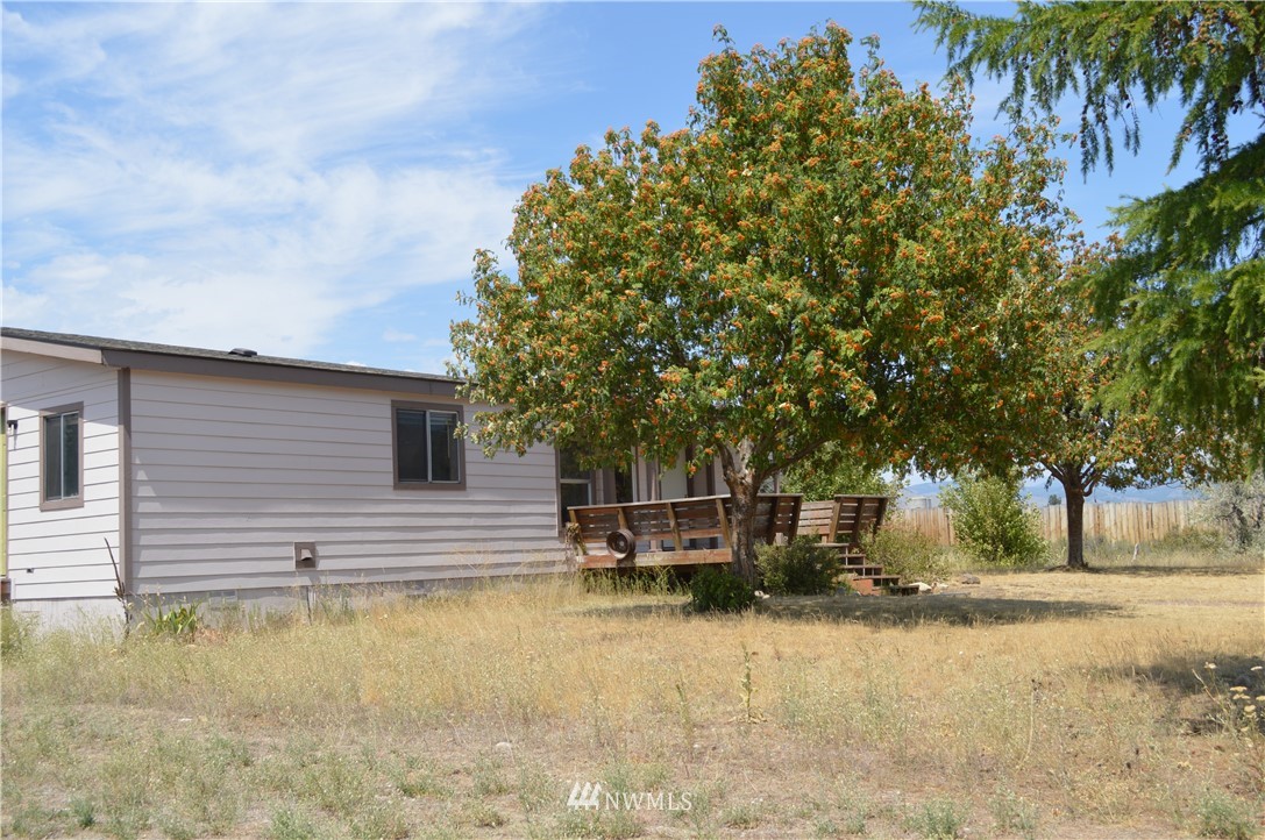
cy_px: 420
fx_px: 1369
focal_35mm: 39
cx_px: 632
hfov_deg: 49.6
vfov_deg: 34.1
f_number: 8
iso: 100
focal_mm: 26
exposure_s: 1/200
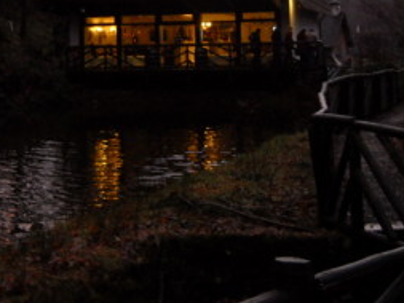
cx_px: 163
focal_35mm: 73
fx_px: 852
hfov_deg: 26.6
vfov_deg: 19.8
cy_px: 37
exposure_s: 1/40
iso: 400
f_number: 3.1
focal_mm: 6.72
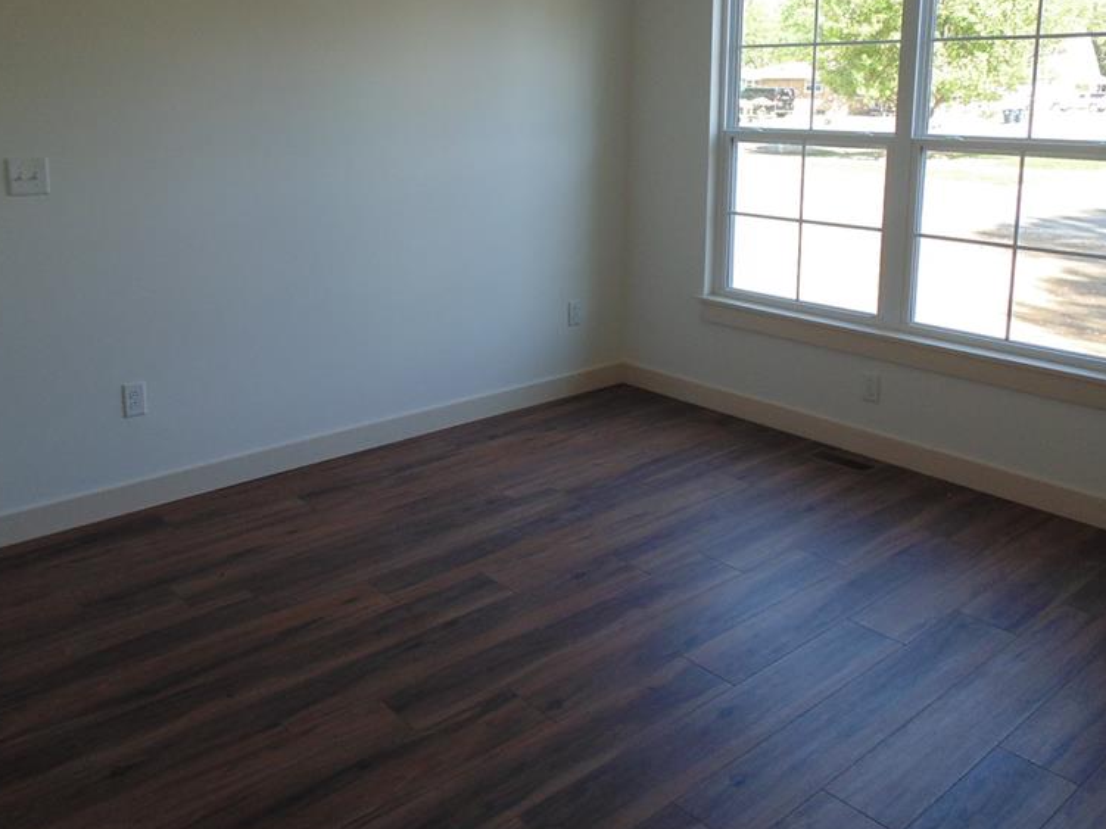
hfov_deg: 59.9
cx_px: 521
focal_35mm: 30
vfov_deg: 46.1
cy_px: 275
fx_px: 958
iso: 80
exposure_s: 1/50
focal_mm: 4
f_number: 3.1
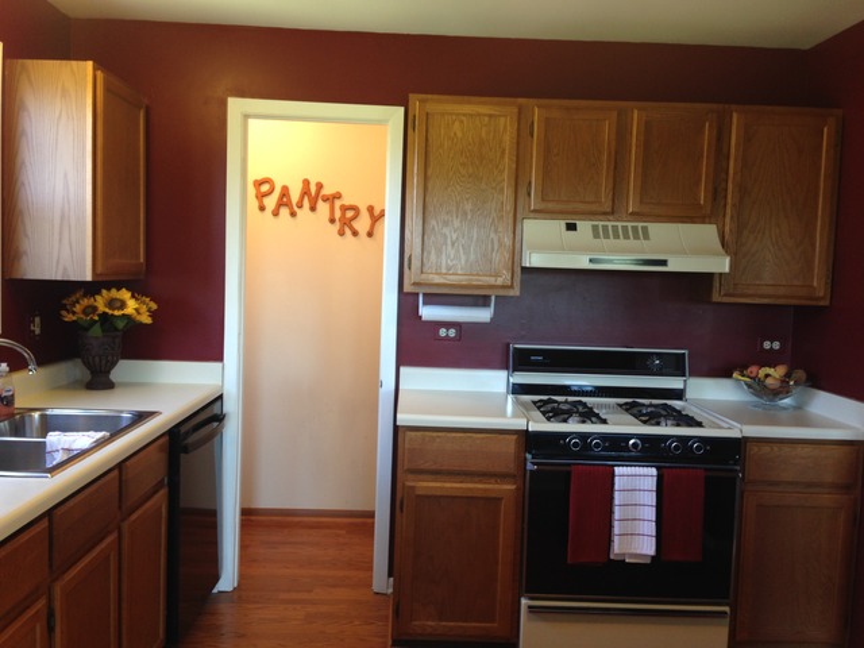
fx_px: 824
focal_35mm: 33
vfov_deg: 42.9
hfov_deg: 55.4
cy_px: 324
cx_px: 432
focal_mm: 4.12
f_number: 2.4
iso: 50
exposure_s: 1/20
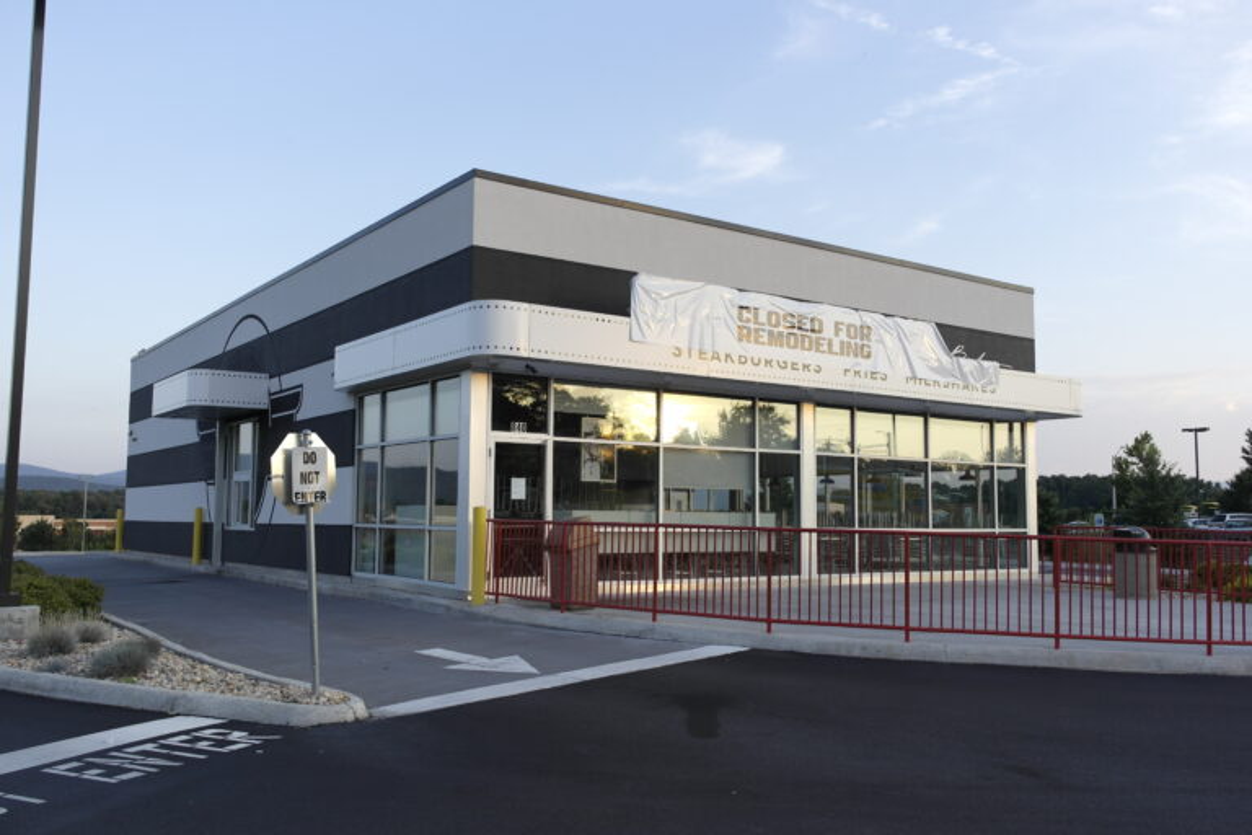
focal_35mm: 30
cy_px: 418
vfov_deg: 43.6
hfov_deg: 61.9
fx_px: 1043
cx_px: 626
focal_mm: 20
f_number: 4.5
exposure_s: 1/125
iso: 100
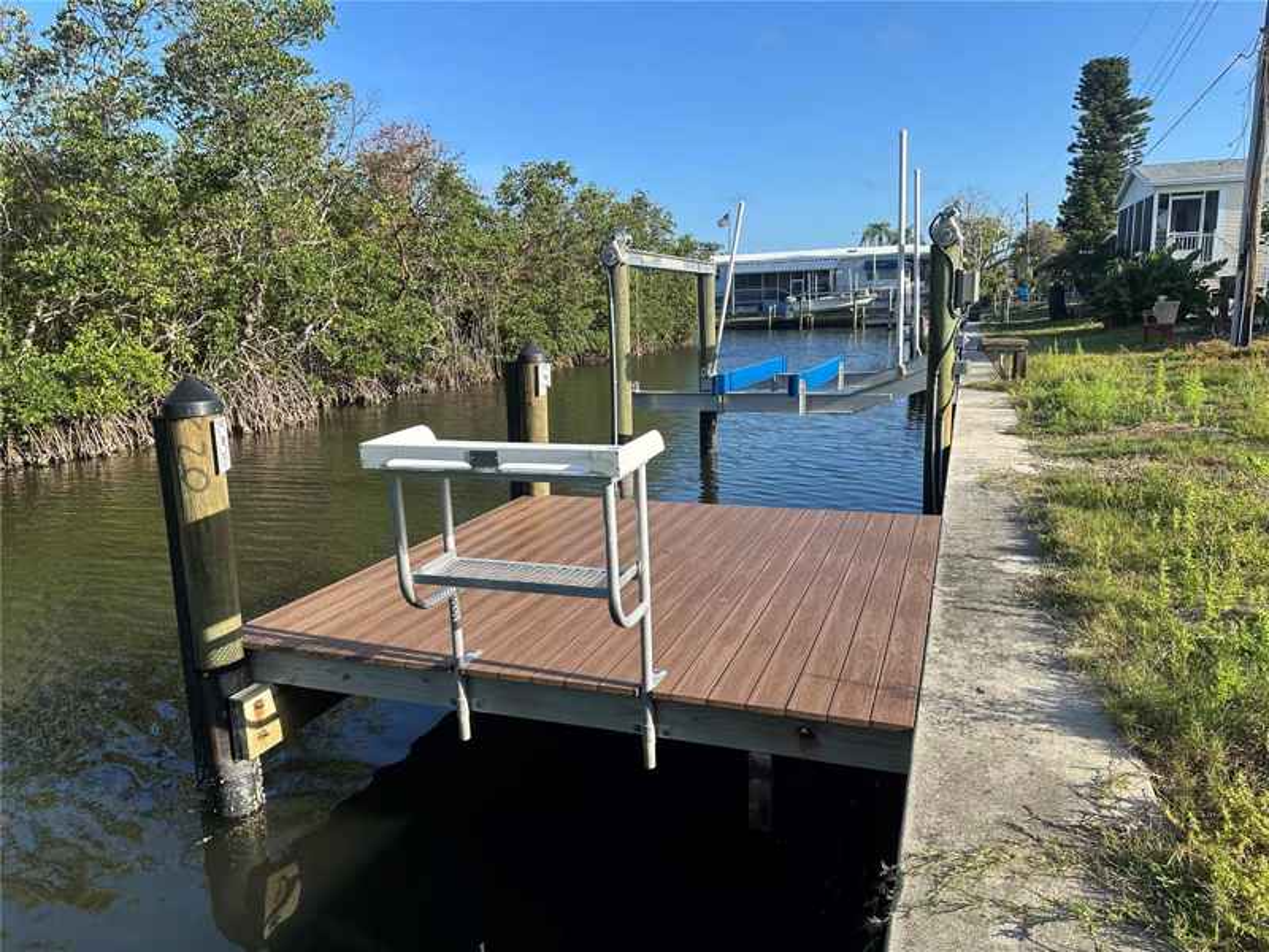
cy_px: 476
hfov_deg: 71.6
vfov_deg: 56.8
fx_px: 880
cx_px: 634
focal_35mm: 24
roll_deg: +2.2
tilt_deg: -11.0
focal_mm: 6.86
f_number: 1.78
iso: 80
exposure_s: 1/2110
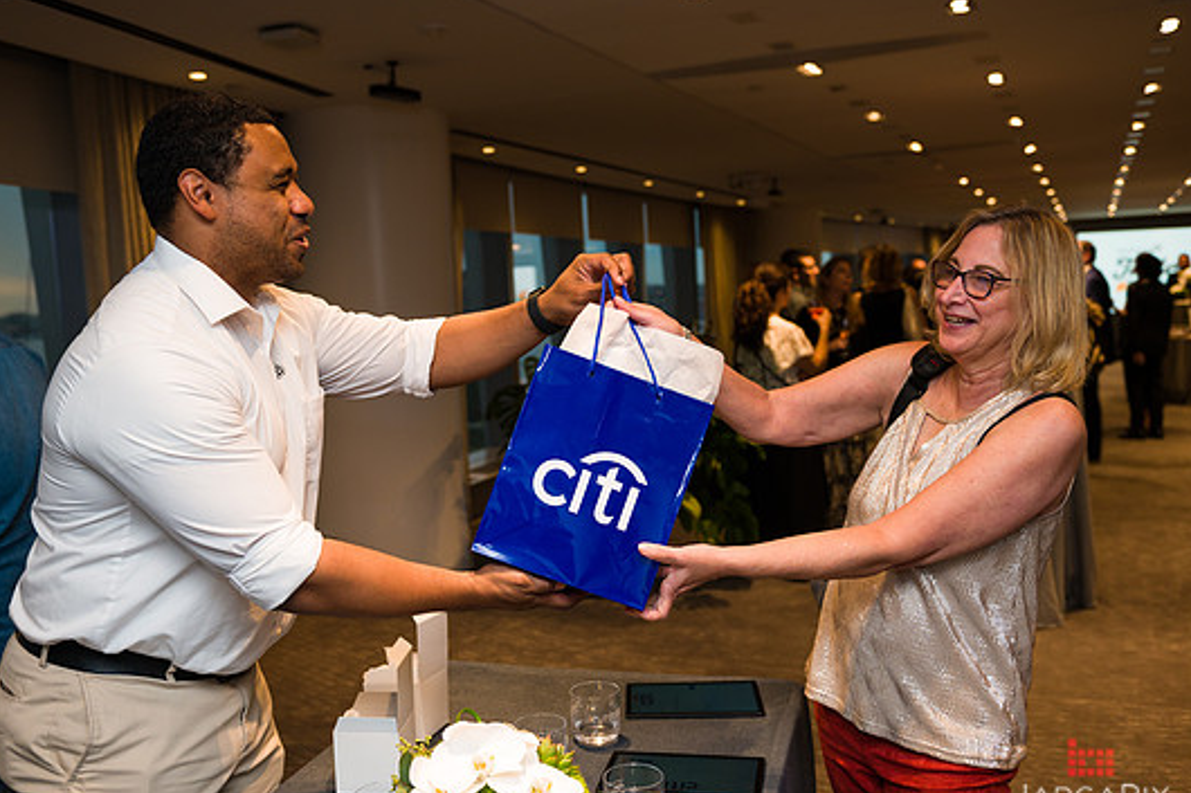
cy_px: 422
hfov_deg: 54.4
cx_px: 575
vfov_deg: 37.8
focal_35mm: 35
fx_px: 1157
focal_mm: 32
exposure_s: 1/200
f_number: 4
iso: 640
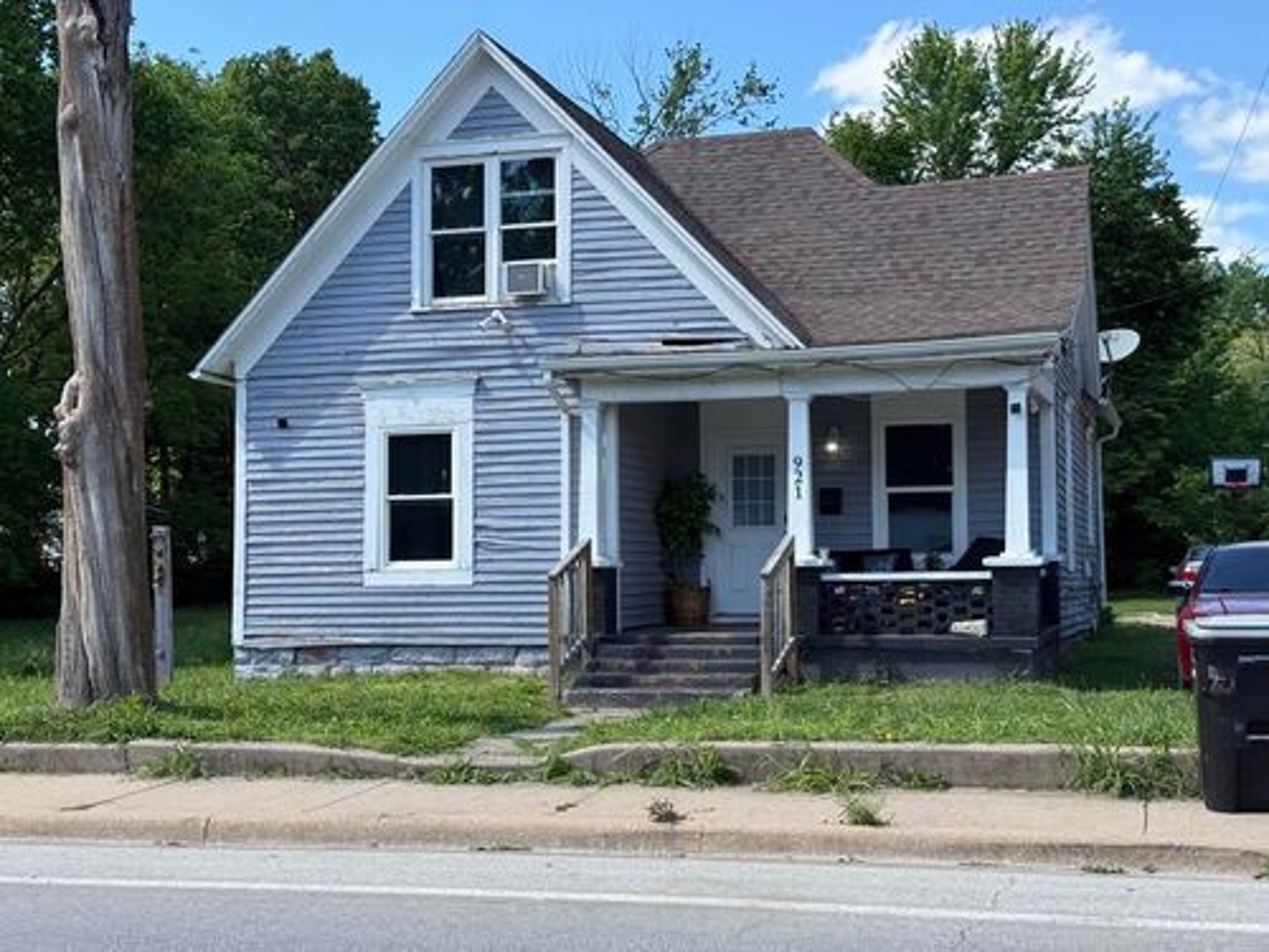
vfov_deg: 30.3
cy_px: 476
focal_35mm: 48
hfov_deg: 39.7
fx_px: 1760
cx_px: 634
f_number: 1.78
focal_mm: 6.76
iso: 64
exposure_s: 1/1608
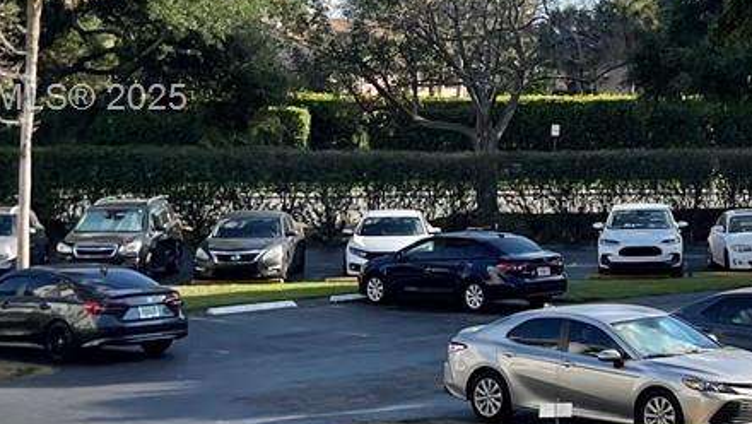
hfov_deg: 19.7
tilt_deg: -0.5
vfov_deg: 12.2
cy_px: 101
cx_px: 1008
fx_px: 1975
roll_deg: -0.3
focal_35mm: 99
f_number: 1.6
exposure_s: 1/2203
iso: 32
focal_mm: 5.1
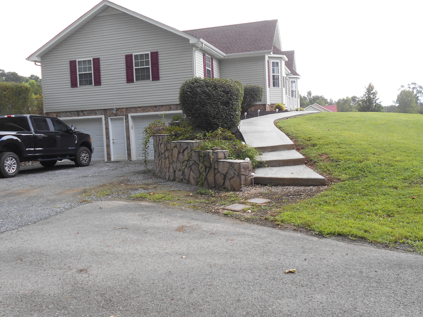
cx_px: 212
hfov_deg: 54.0
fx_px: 415
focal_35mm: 34
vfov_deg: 41.8
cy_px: 158
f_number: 3.6
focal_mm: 5.8
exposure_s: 1/50
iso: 80
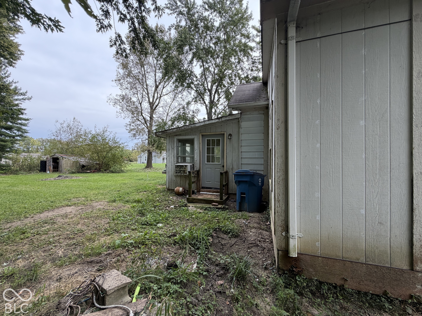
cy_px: 158
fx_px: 171
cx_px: 211
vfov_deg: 85.7
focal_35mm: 14
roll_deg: -0.2
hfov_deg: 102.1
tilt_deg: +1.4
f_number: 2.2
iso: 64
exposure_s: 1/502
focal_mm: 2.22
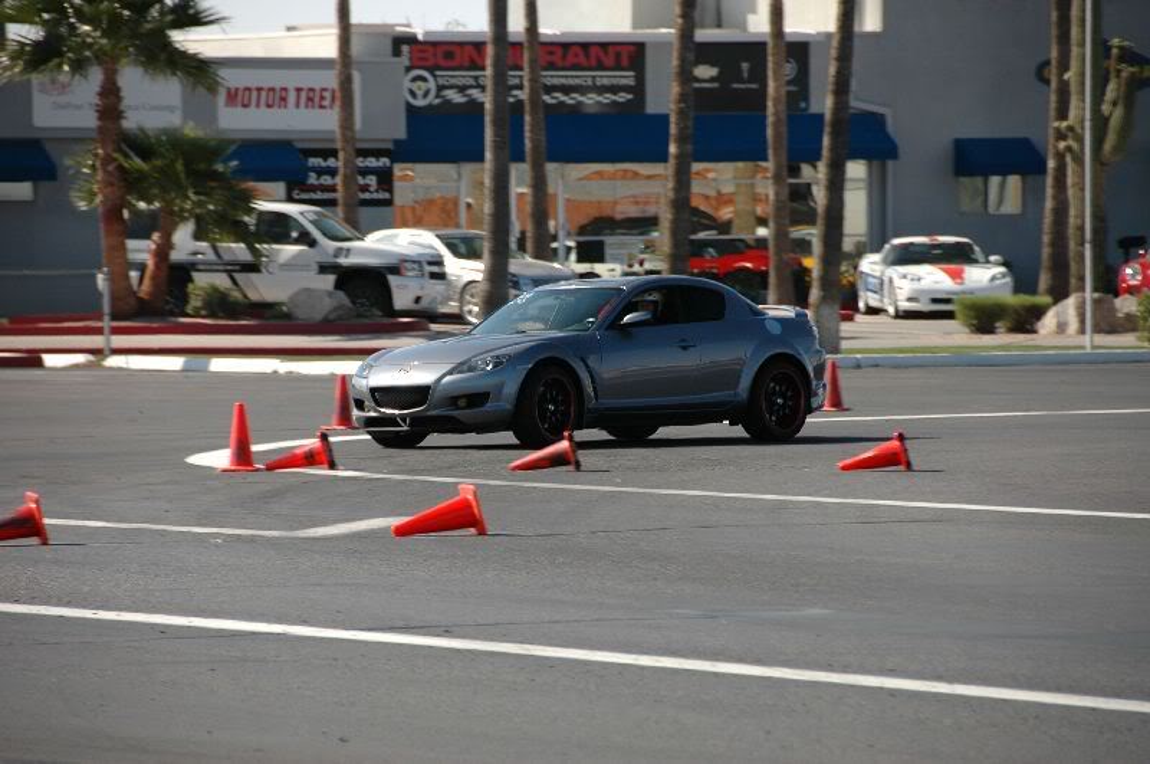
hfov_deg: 8.1
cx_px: 575
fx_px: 8134
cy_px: 382
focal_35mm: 255
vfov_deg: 5.4
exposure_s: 1/250
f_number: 5.6
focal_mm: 170
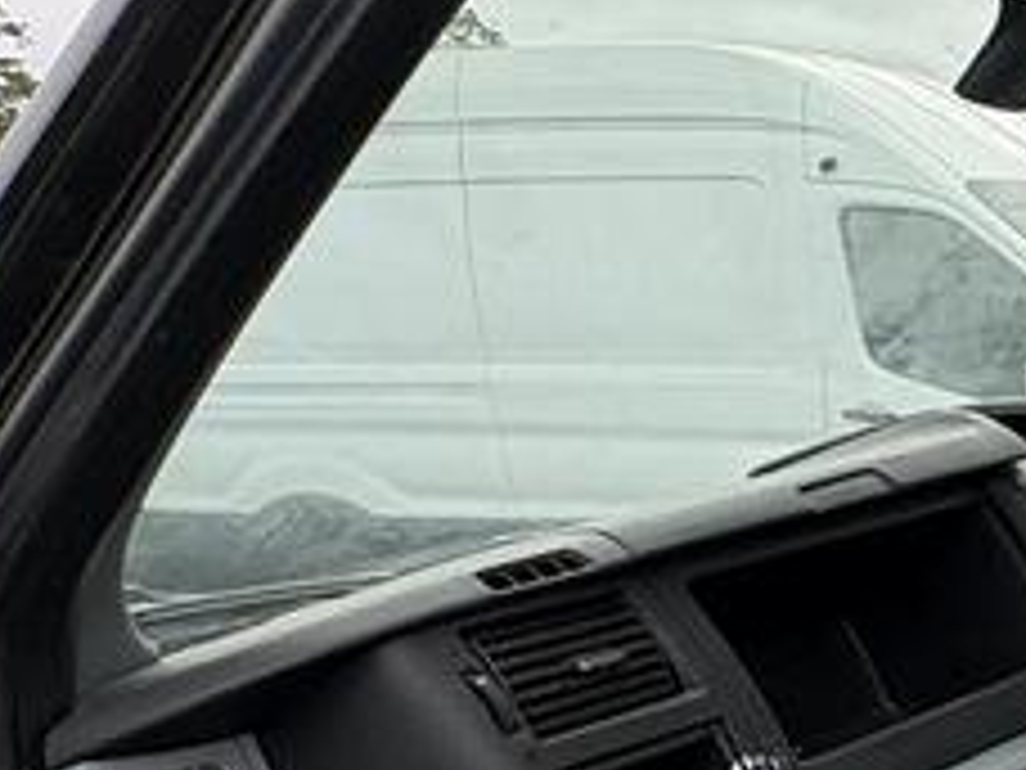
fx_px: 1630
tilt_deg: -6.7
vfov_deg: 25.7
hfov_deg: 23.3
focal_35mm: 55
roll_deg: -4.2
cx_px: 1737
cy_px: 693
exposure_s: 1/316
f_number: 2.2
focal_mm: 2.22
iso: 50
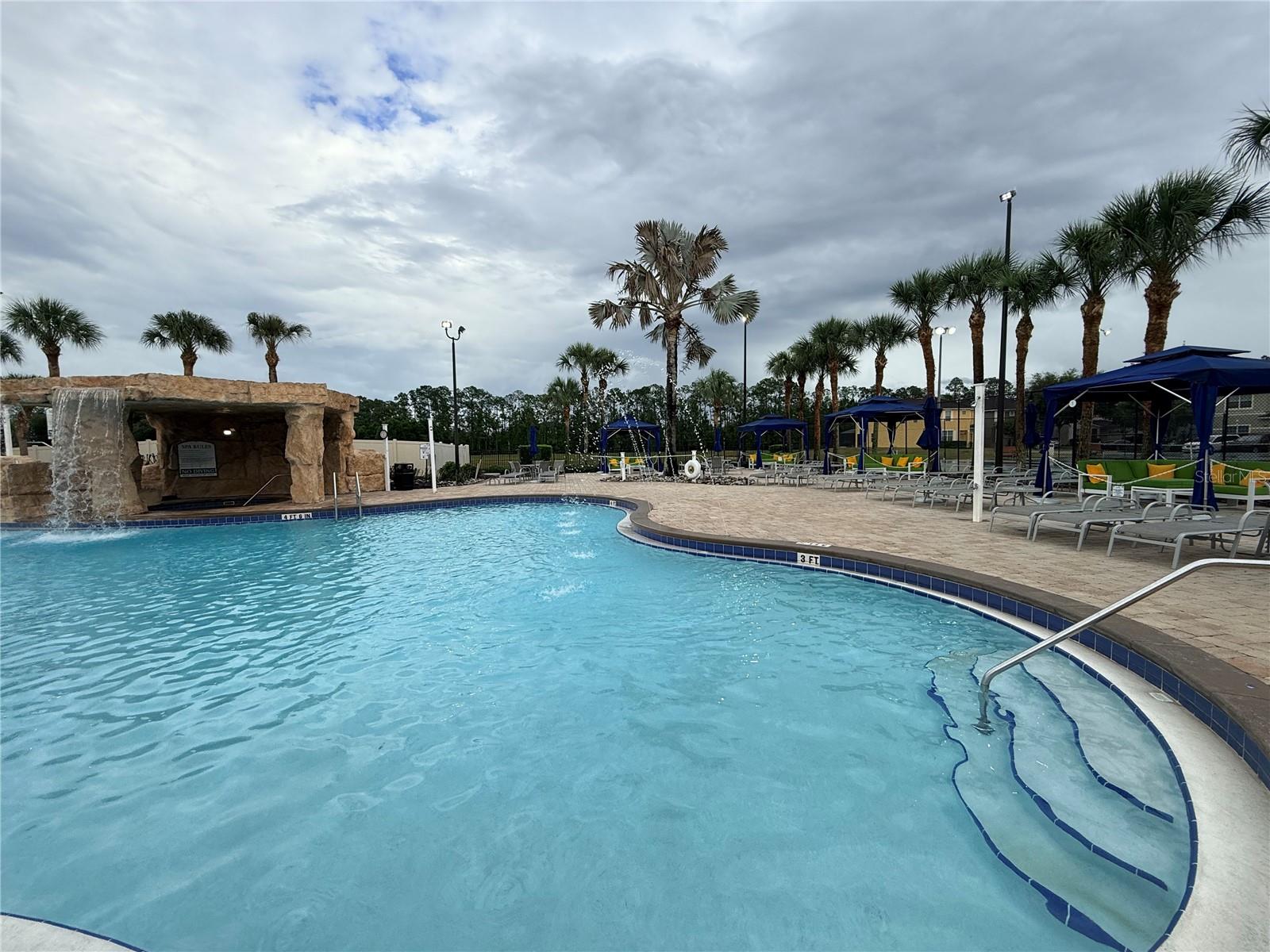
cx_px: 635
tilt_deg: -3.2
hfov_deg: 102.1
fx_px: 514
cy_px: 476
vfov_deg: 85.7
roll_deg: +1.5
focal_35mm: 14
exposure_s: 1/853
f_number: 2.2
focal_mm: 2.22
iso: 50
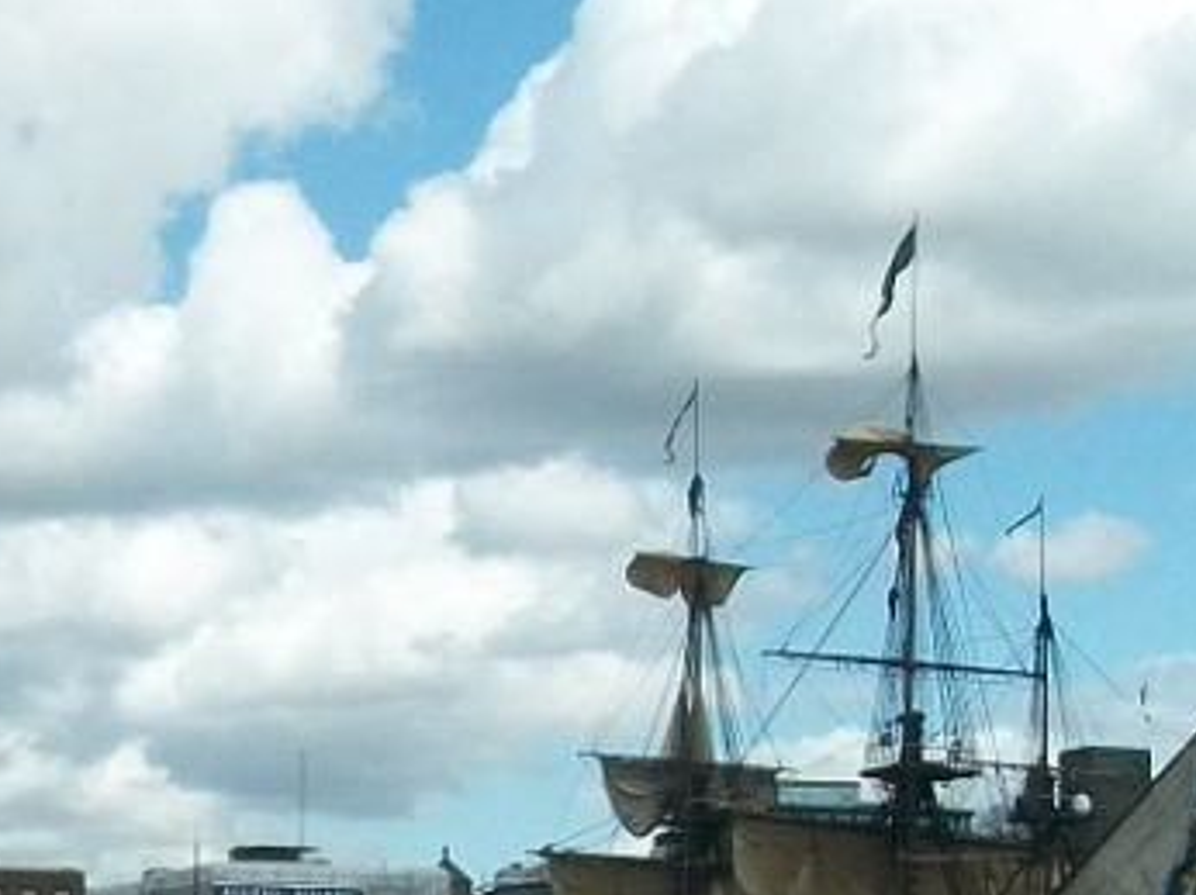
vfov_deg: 13.0
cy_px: 1044
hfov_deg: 17.0
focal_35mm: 111
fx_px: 3832
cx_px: -194
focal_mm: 5.7
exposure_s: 1/400
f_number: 5.5
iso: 80
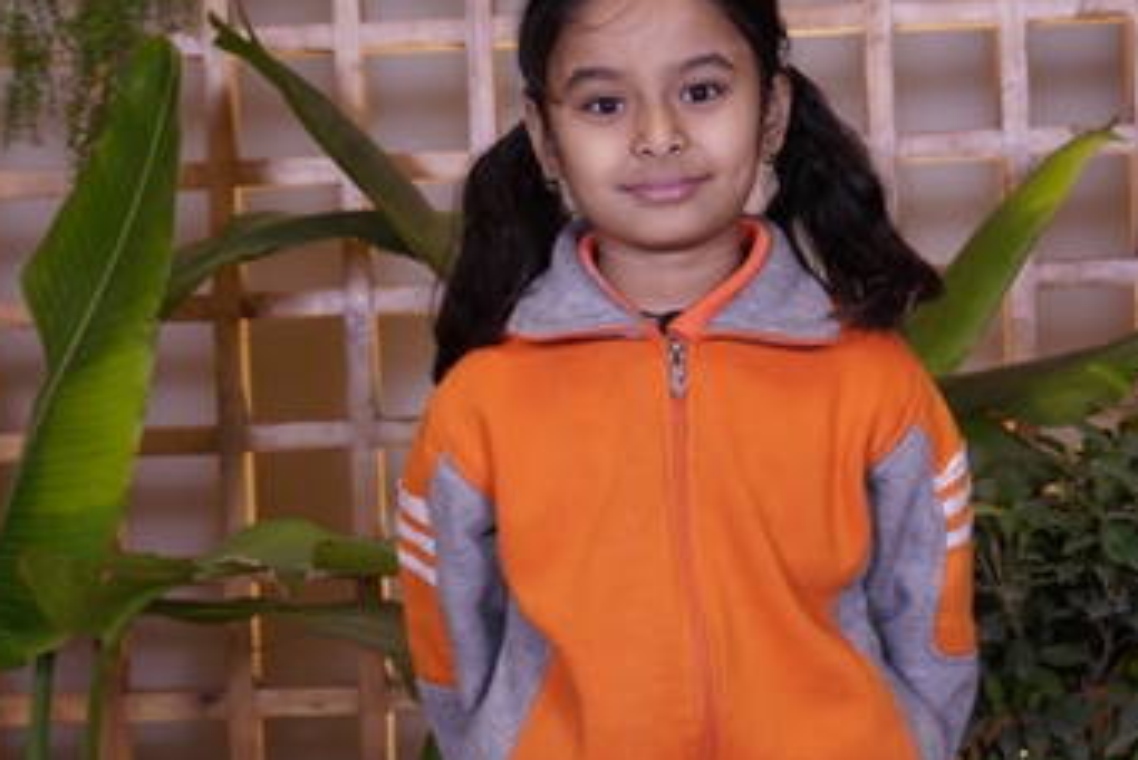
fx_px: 2878
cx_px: 626
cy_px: 310
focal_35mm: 91
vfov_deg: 15.0
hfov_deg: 22.4
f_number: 4.5
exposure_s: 1/125
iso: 400
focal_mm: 46
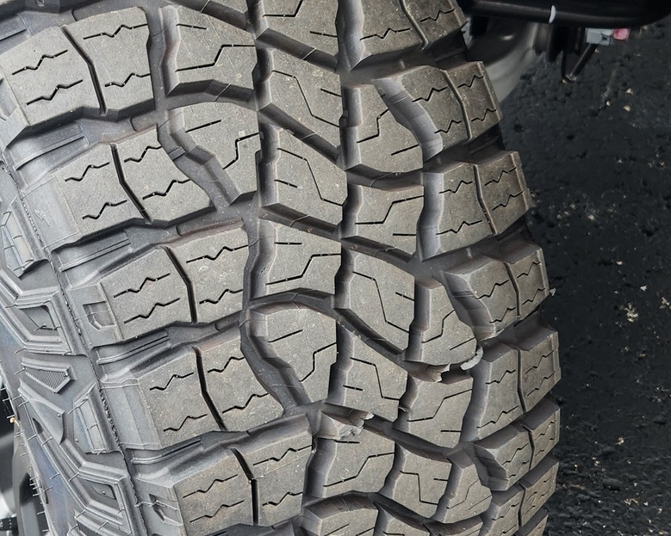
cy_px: 237
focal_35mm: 59
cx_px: 160
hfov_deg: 31.3
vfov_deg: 25.8
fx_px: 1172
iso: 32
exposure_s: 1/180
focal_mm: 5.4
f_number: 1.8
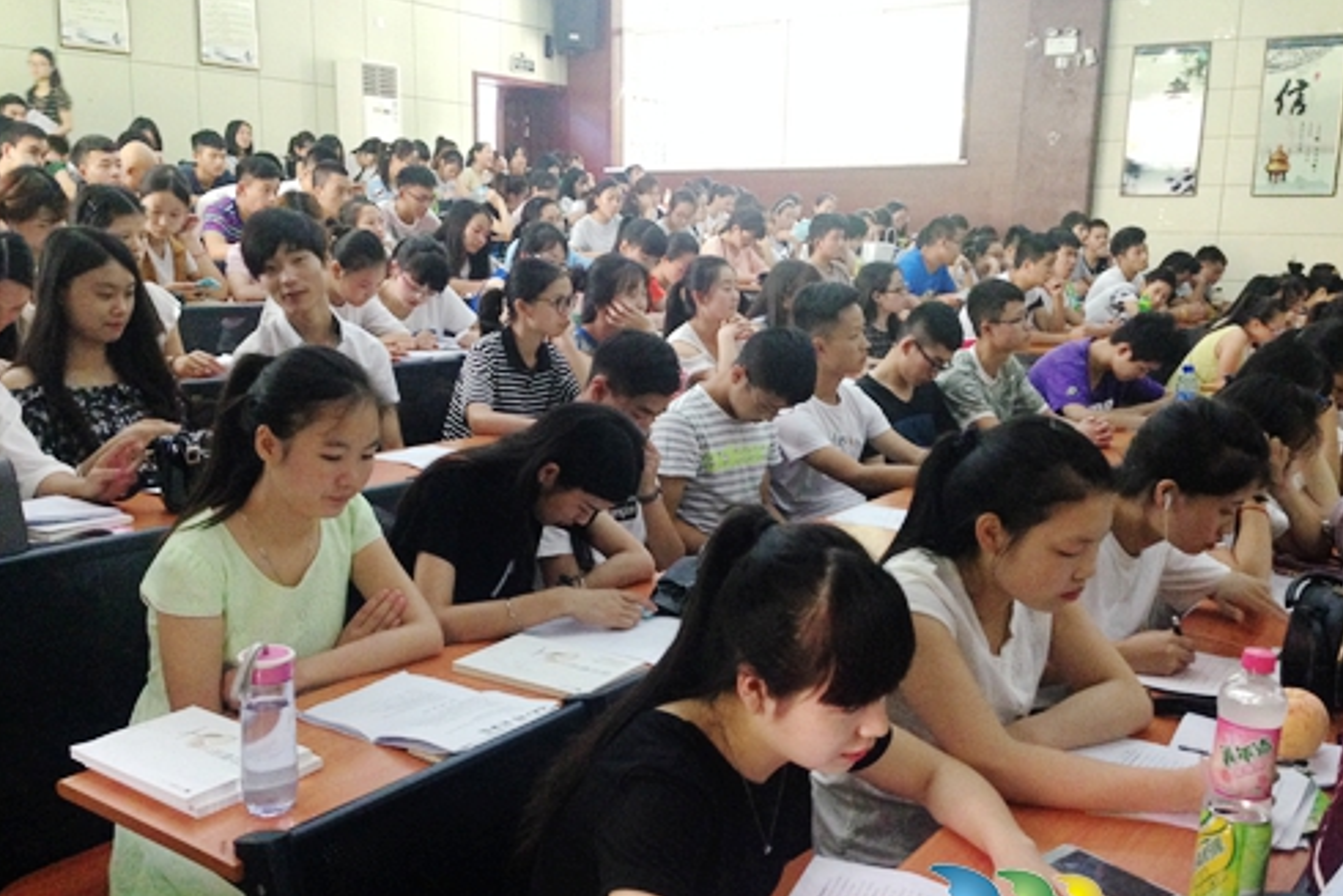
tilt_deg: -12.5
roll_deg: -0.8
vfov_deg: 37.8
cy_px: 508
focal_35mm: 35
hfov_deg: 54.4
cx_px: 680
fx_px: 1306
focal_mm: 4.12
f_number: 2.4
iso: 400
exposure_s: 1/20
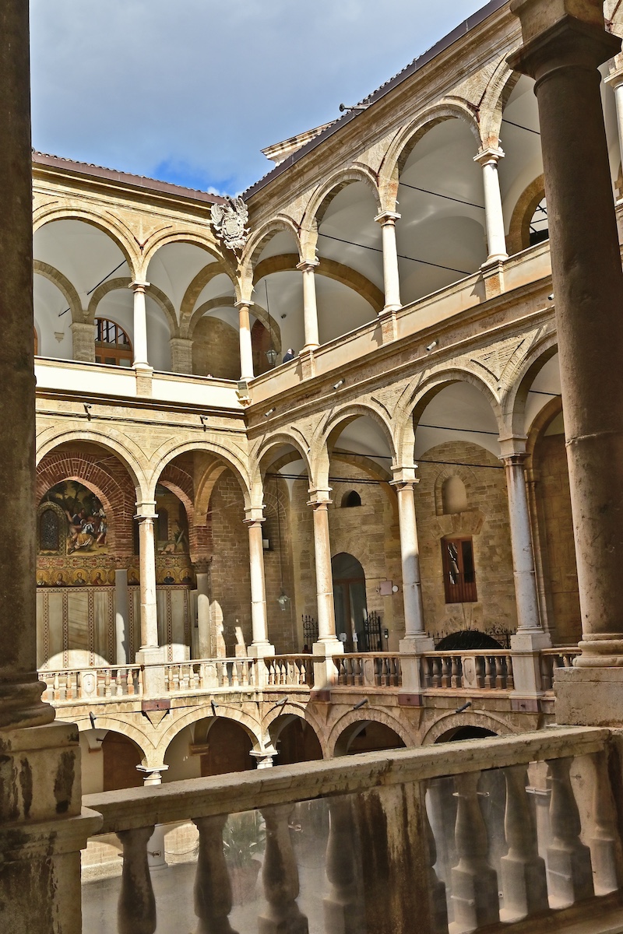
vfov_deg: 53.1
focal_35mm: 36
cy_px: 467
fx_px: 934
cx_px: 312
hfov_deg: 36.9
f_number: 10
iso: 320
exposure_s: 1/400
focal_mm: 24.5
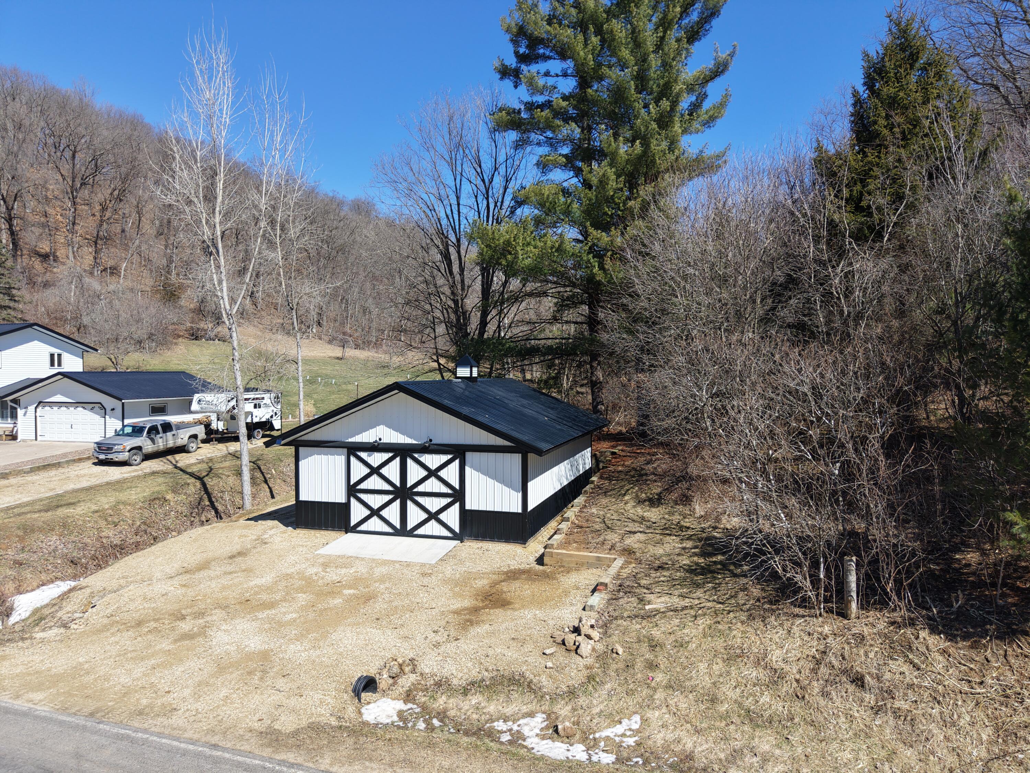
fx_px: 714
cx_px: 515
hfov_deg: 71.6
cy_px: 386
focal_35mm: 24
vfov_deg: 56.8
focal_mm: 8.67
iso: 170
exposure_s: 1/3200
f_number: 1.8
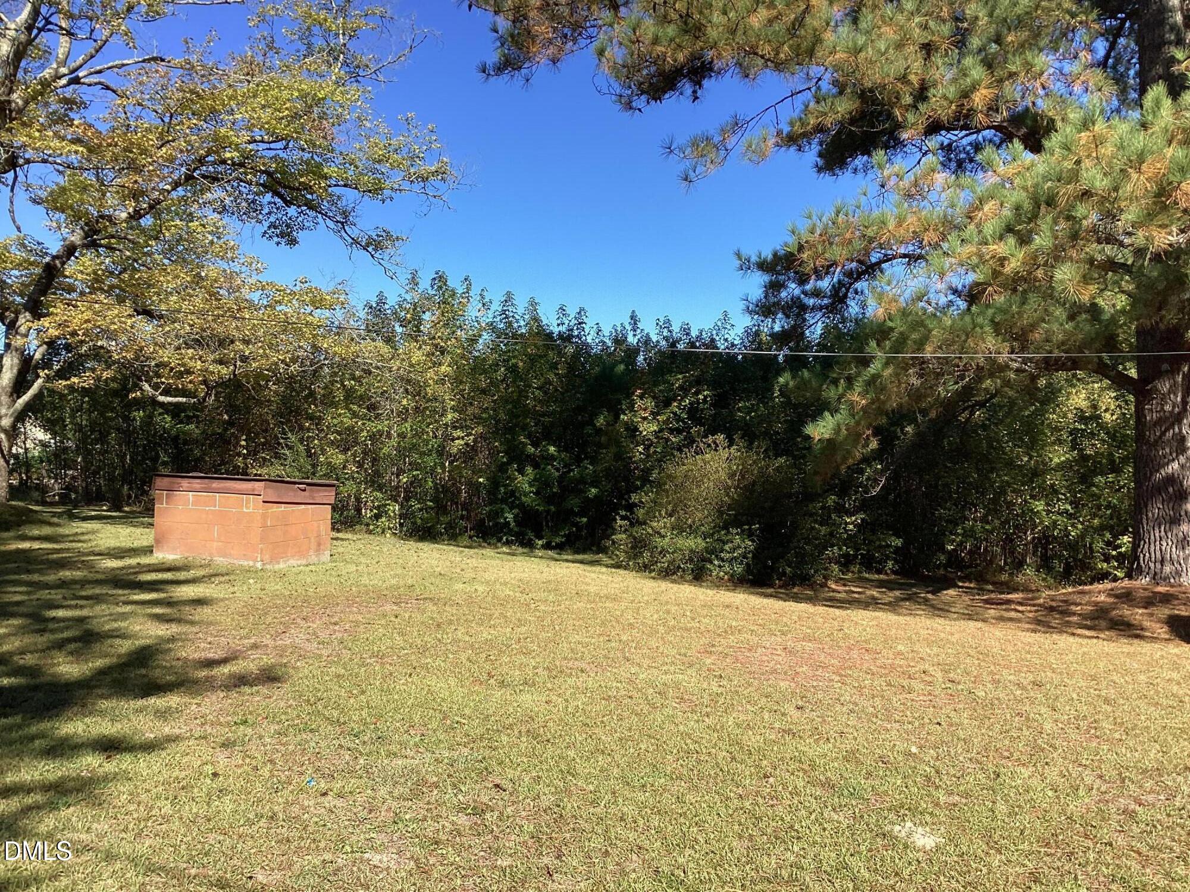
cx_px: 595
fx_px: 1066
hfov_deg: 58.4
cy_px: 446
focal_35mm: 31
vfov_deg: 45.4
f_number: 2.4
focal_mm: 3.3
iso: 25
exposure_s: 1/806
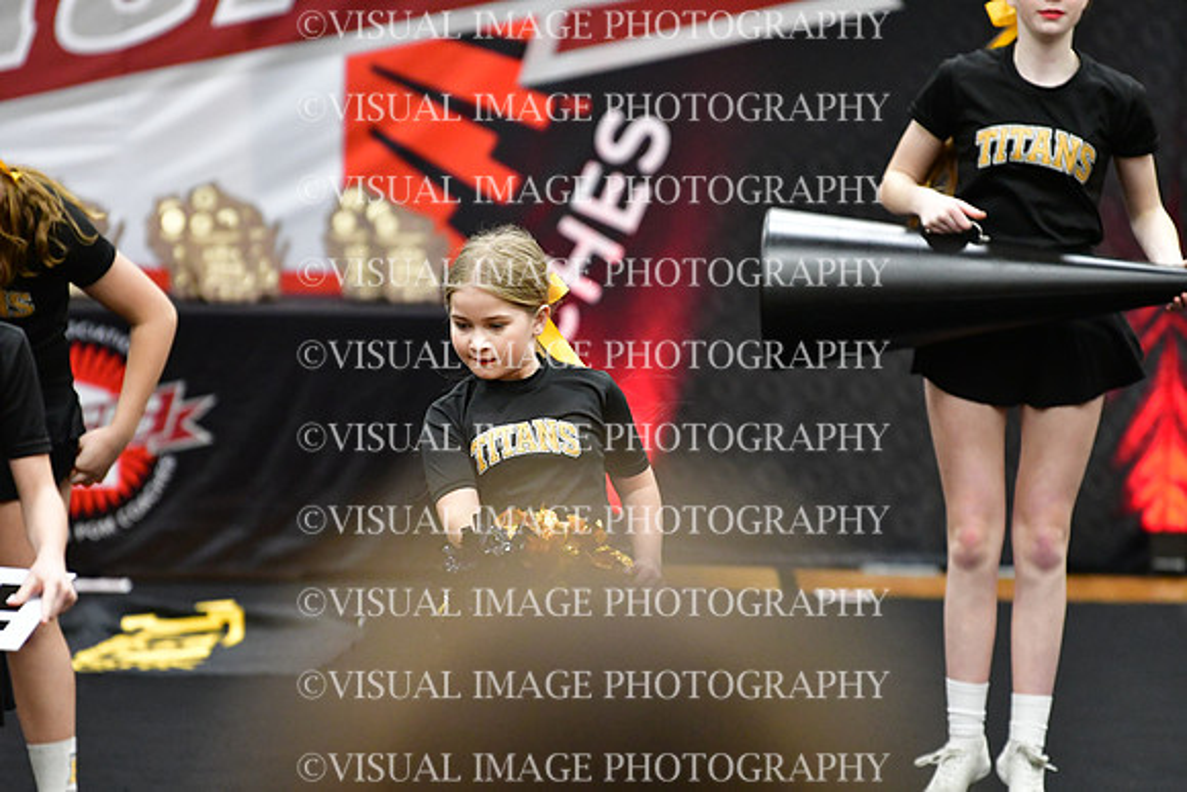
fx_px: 9894
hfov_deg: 6.9
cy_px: 396
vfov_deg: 4.6
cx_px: 594
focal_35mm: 300
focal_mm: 200
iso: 5000
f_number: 3.2
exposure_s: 1/500
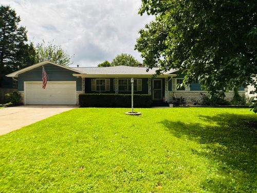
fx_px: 208
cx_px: 128
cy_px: 96
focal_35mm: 28
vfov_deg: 49.7
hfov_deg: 63.4
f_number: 1.8
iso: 32
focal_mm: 3
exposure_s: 1/2959
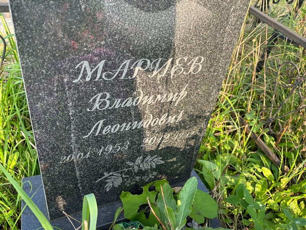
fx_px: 230
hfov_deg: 67.3
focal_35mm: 26
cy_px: 115
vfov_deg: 53.1
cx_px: 153
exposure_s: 1/322
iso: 50
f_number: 1.6
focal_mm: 5.96
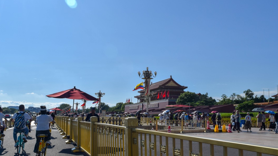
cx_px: 138
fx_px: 236
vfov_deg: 36.6
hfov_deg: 61.0
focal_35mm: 32
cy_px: 86
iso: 280
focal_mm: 20
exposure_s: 1/2000
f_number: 8
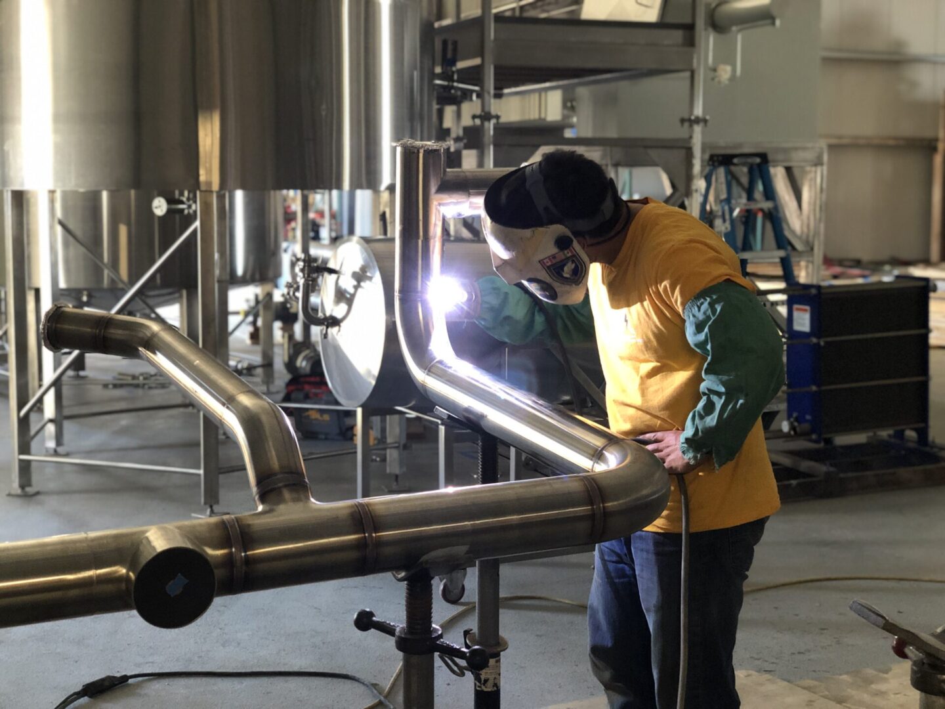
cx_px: 472
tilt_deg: -6.7
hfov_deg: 36.8
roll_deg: +1.0
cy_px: 354
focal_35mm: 52
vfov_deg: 28.0
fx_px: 1420
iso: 160
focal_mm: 6
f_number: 2.4
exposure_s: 1/24
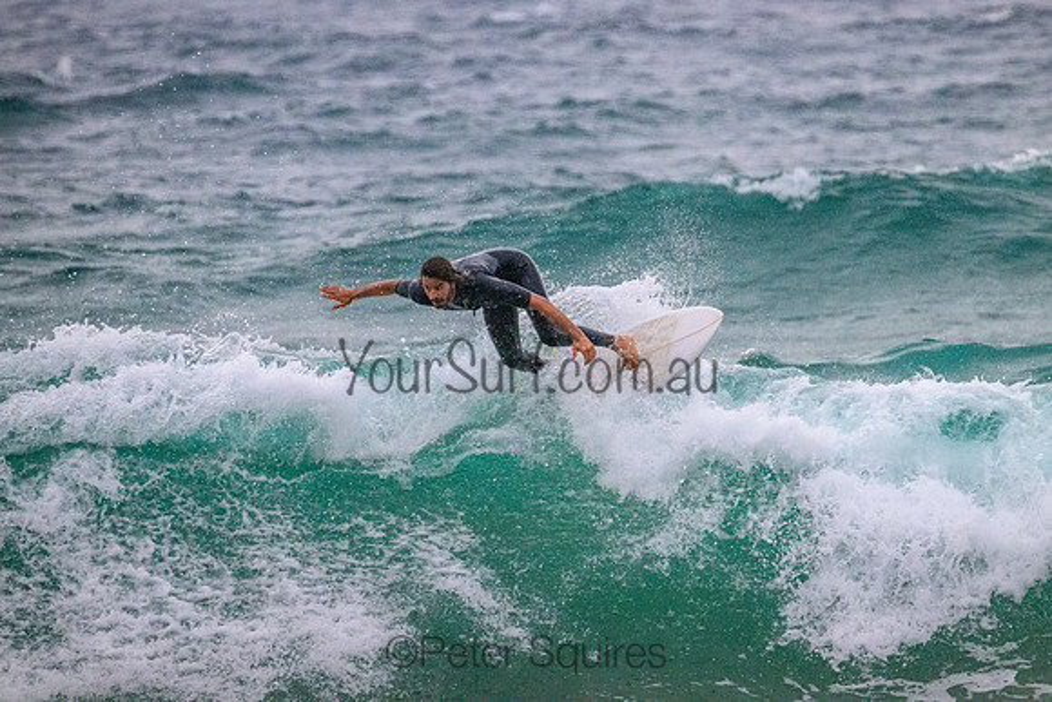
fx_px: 19760
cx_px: 593
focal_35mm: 676
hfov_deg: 3.0
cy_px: 306
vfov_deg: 2.0
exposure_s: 1/2000
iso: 8000
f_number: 11
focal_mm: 600
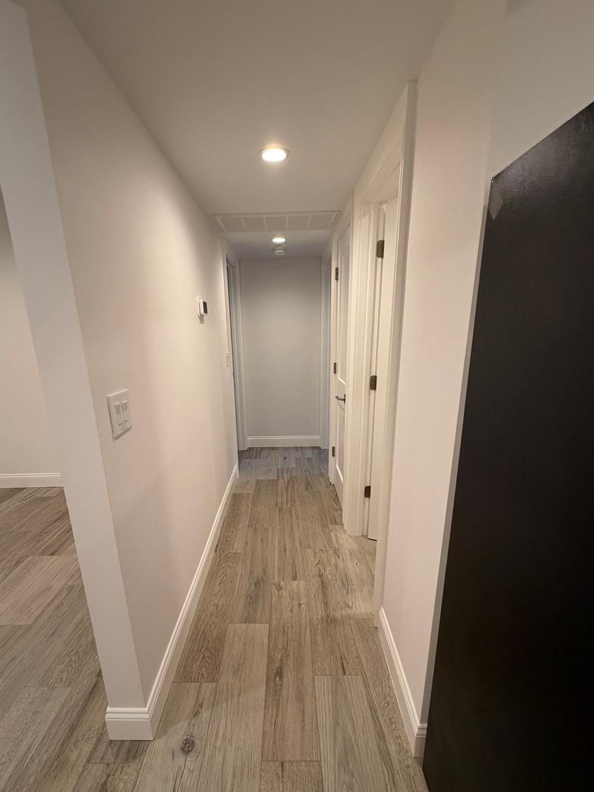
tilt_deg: -16.0
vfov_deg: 94.1
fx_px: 366
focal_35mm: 16
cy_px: 439
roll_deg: +2.8
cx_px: 281
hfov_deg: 78.0
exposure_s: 1/120
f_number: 2.2
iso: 250
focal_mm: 2.22
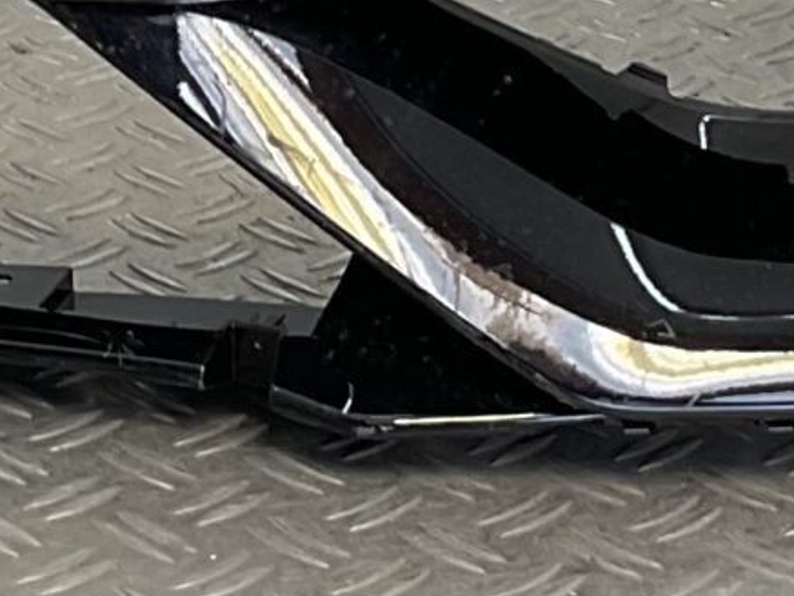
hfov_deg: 11.5
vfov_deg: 8.1
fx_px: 3900
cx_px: -2
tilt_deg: -9.4
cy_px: -790
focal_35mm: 170
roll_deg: -3.0
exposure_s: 1/154
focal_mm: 3
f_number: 1.8
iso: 16
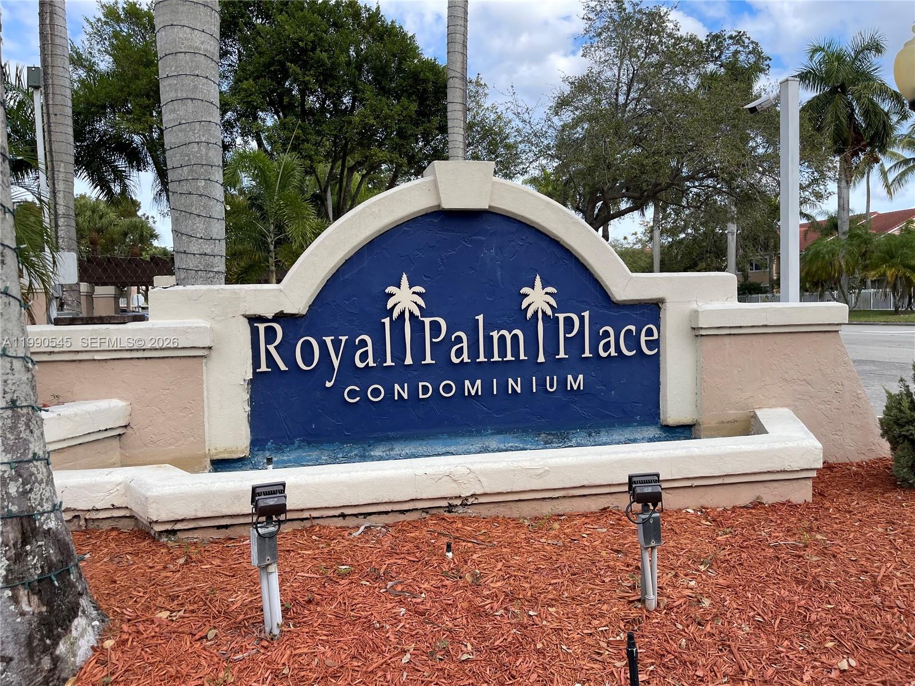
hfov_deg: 67.3
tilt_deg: -2.8
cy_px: 343
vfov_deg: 53.1
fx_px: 687
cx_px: 458
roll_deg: -0.1
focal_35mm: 26
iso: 32
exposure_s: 1/1618
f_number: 1.6
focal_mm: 5.1
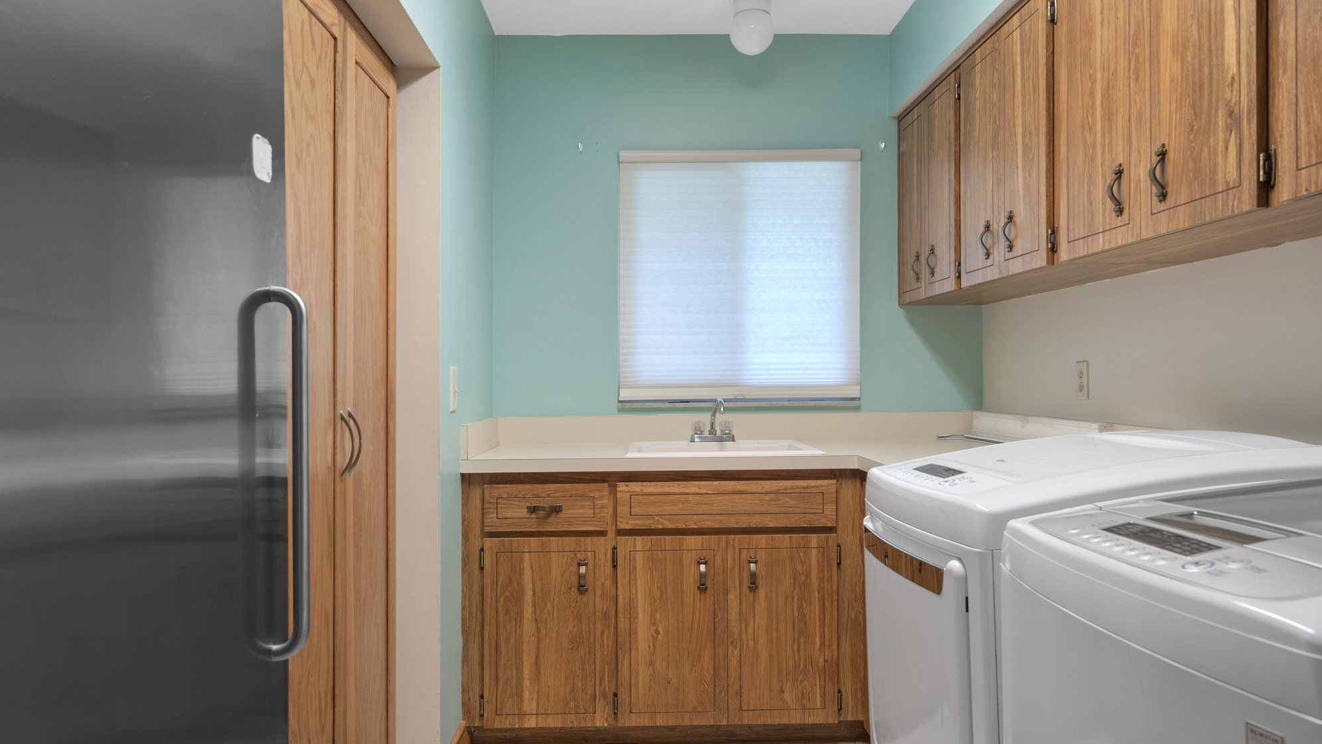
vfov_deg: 44.4
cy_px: 402
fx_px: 911
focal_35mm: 26
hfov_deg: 71.9
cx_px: 650
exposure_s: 1/10
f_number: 8
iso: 320
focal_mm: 24
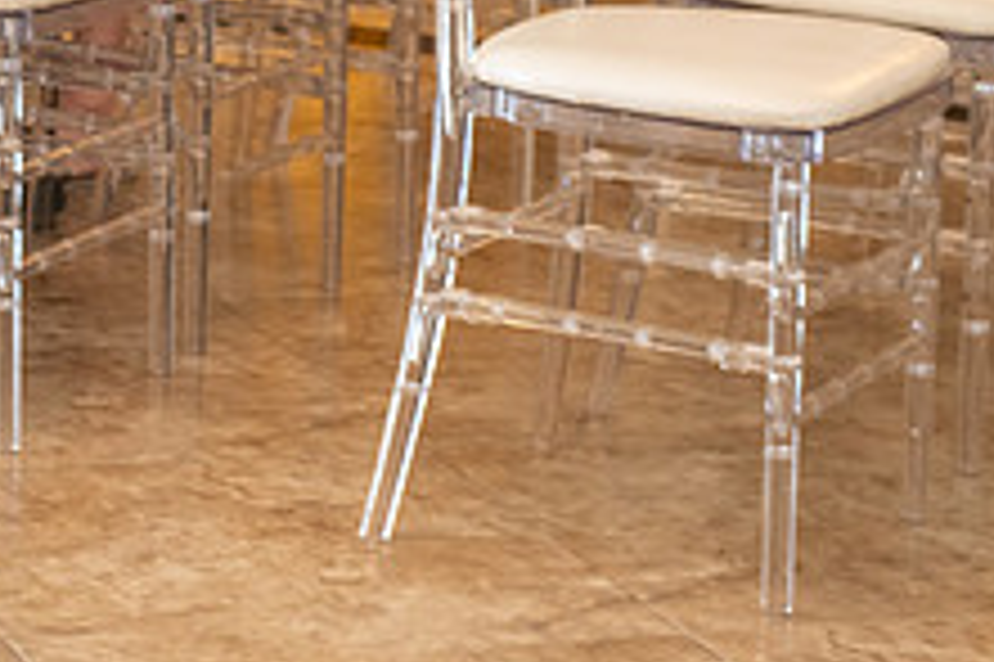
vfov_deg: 8.3
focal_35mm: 163
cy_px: -182
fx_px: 4497
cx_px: -243
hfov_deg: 12.3
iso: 1250
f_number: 4.5
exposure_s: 1/200
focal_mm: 62
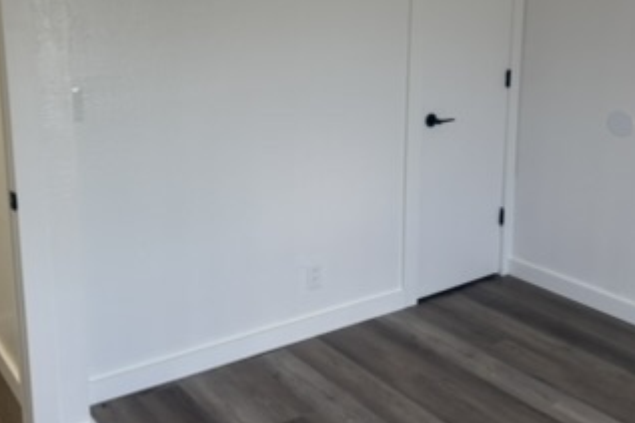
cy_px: 116
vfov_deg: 32.1
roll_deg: +1.0
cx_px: 214
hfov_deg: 46.7
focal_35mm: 41
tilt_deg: -11.6
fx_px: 723
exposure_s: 1/60
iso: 64
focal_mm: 5.96
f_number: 1.6
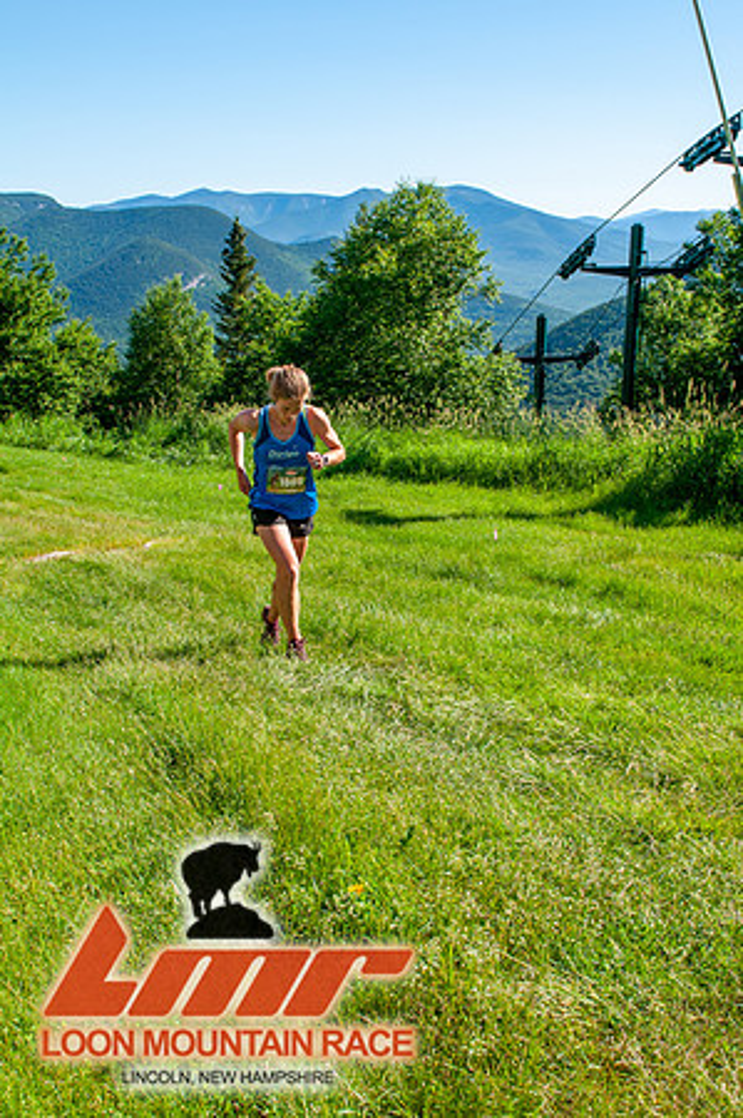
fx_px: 1117
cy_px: 559
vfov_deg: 53.2
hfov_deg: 36.8
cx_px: 372
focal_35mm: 36
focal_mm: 24
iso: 200
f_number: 8
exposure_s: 1/400
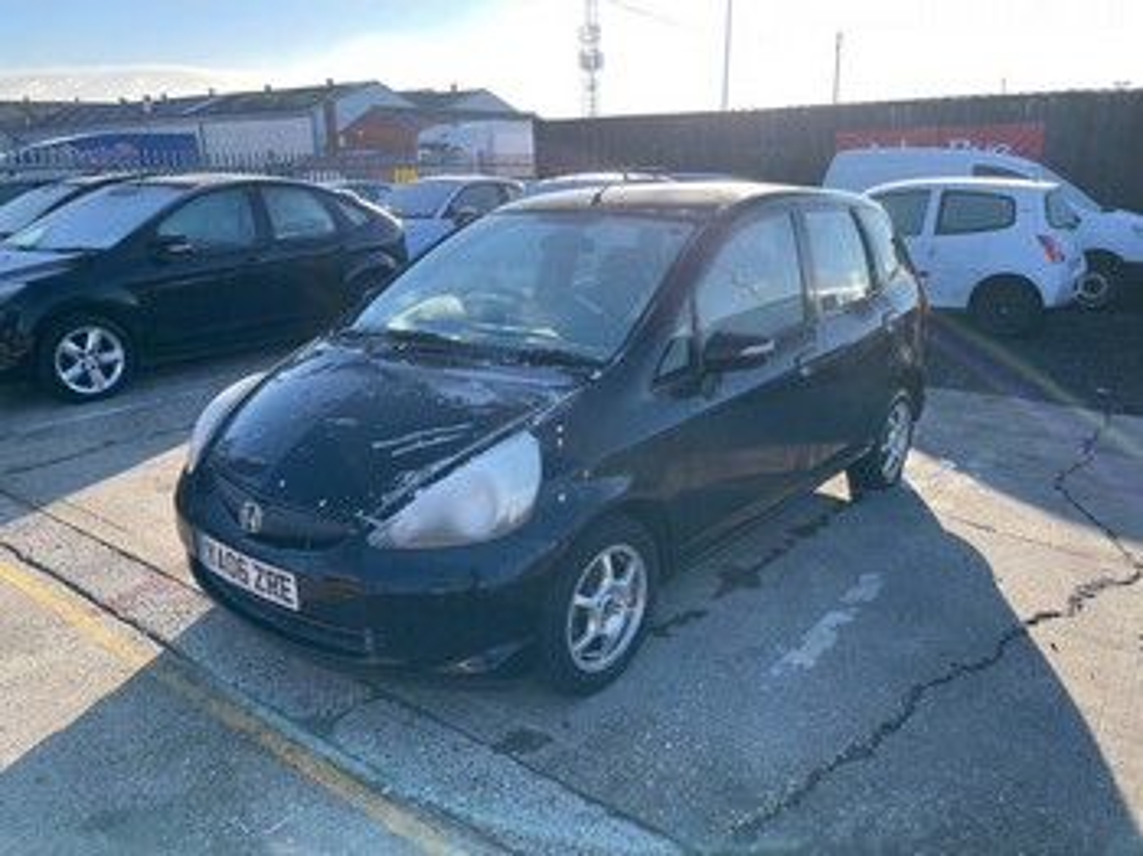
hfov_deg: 67.3
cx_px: 572
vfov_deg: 53.0
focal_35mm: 26
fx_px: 858
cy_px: 428
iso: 32
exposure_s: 1/932
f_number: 1.6
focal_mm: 4.2
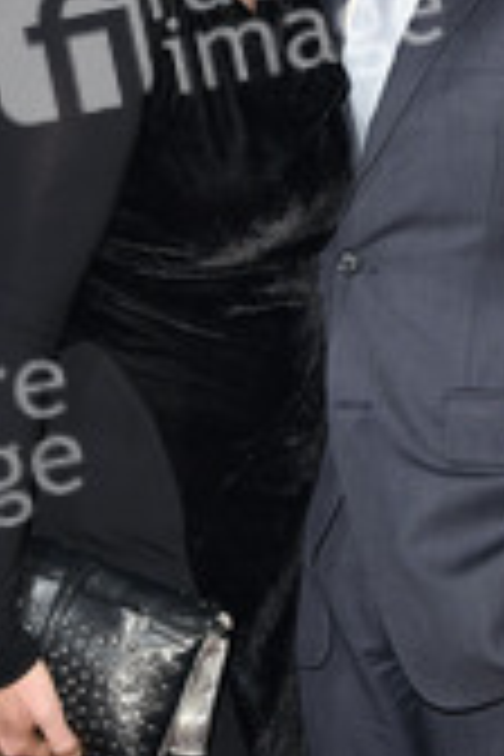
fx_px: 2604
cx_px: 342
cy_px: 243
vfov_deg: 16.5
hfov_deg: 11.0
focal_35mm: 124
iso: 800
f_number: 6.3
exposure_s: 1/200
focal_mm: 52
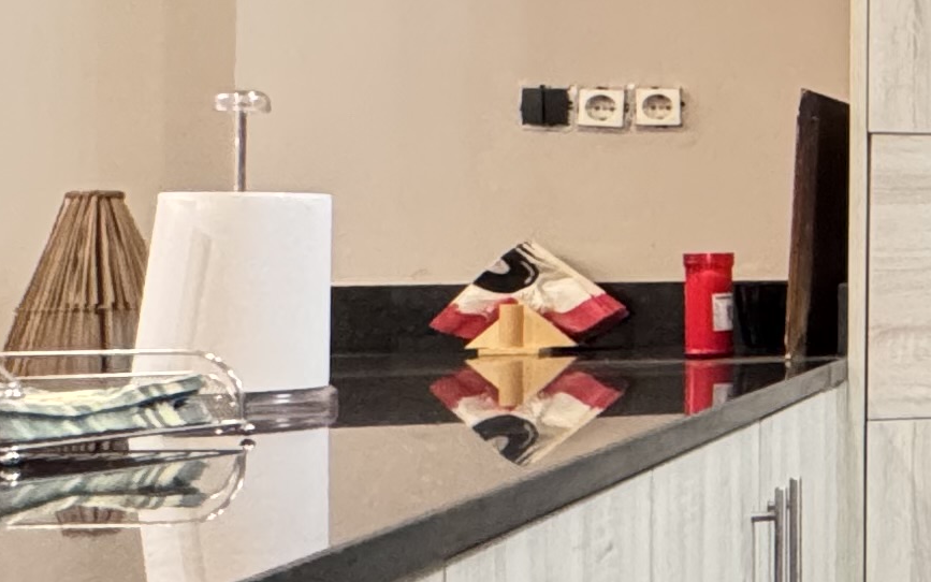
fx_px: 1751
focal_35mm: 69
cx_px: 1919
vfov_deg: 18.8
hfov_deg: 18.2
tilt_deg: +1.7
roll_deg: +0.3
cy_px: 214
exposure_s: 1/50
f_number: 2.2
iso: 500
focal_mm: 2.22
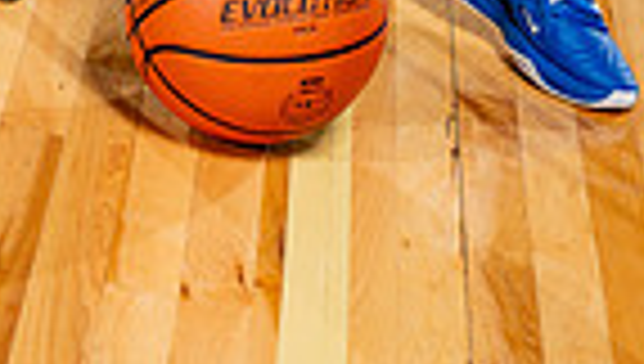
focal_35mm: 184
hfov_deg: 11.7
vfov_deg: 6.3
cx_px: 171
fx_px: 3147
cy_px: -553
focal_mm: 56
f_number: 5.6
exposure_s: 1/250
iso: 200
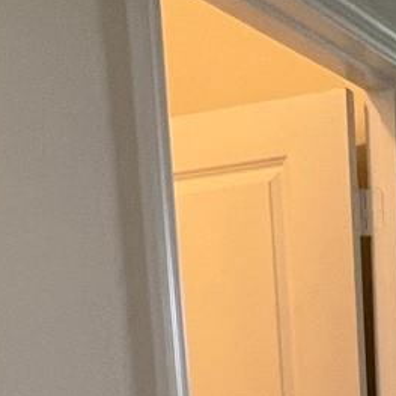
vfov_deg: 21.1
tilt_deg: -10.6
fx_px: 906
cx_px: 367
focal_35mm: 70
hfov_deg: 23.9
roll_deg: +3.0
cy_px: 583
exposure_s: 1/120
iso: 160
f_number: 1.8
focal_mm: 1.57
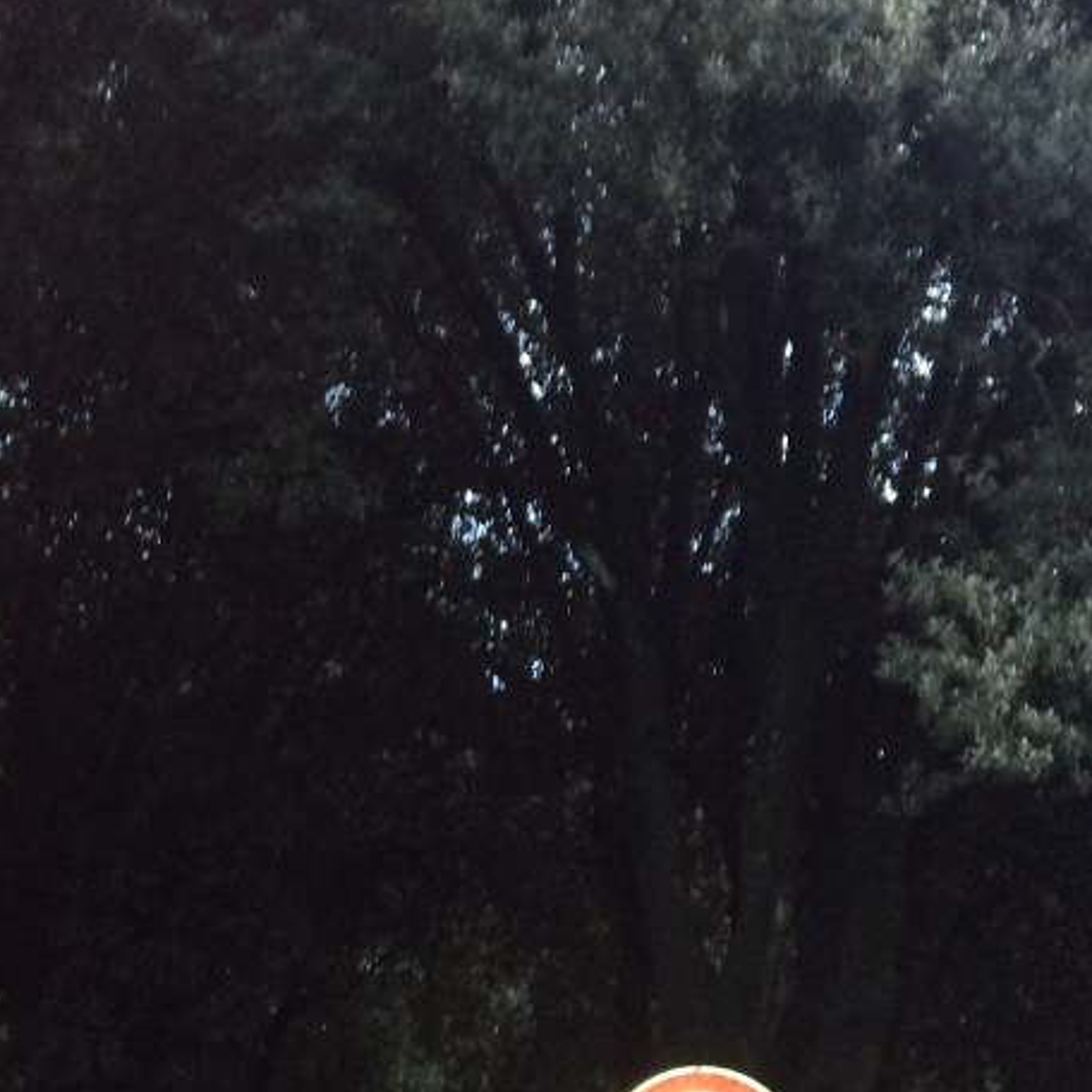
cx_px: 172
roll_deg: -0.4
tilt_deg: +10.0
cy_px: 908
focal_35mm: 72
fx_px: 2570
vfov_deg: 23.6
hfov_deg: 23.5
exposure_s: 1/17
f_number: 2.2
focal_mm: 4.15
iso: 160
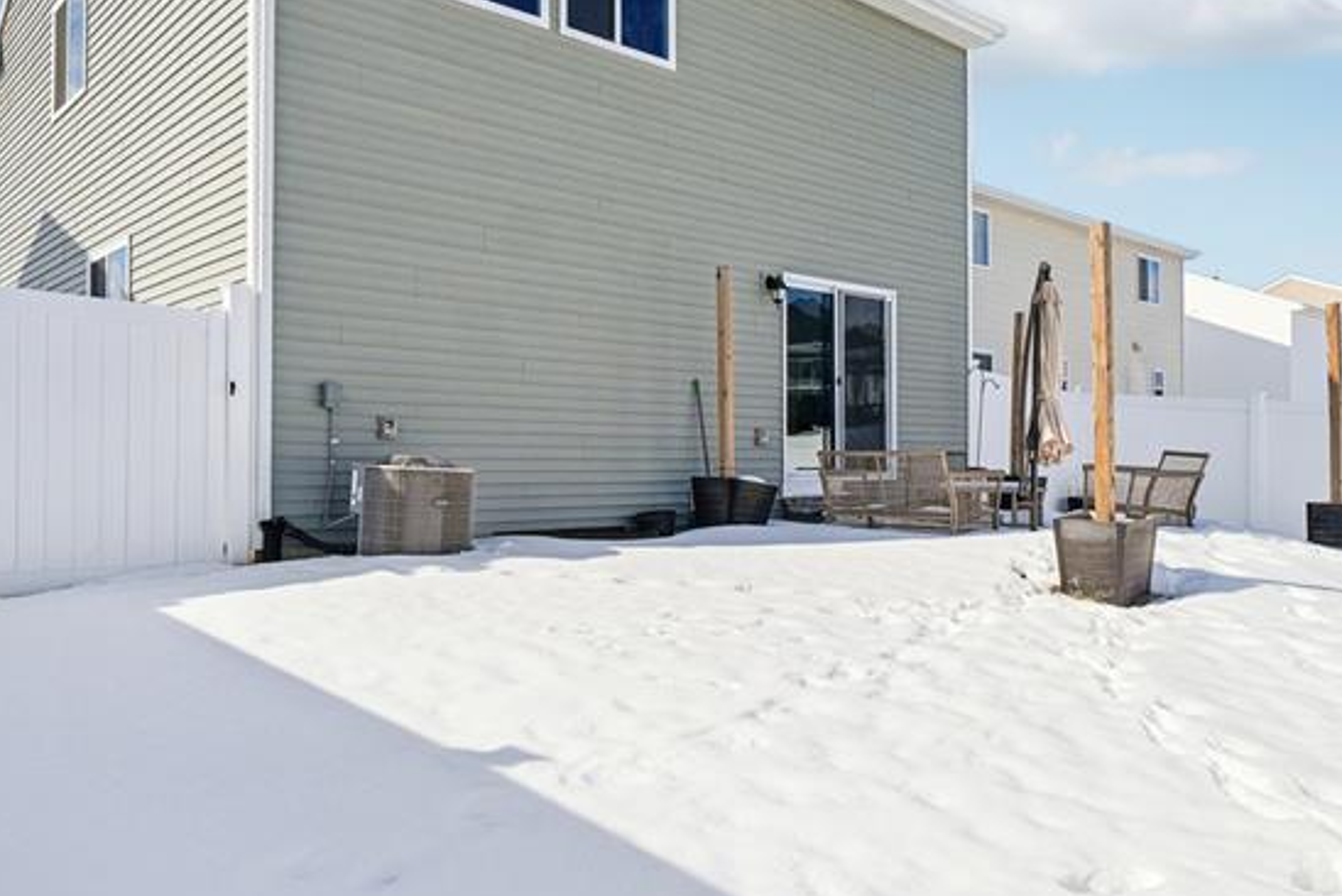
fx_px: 1044
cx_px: 637
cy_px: 472
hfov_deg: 65.4
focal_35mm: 28
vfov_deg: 46.4
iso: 100
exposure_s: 1/750
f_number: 8
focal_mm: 10
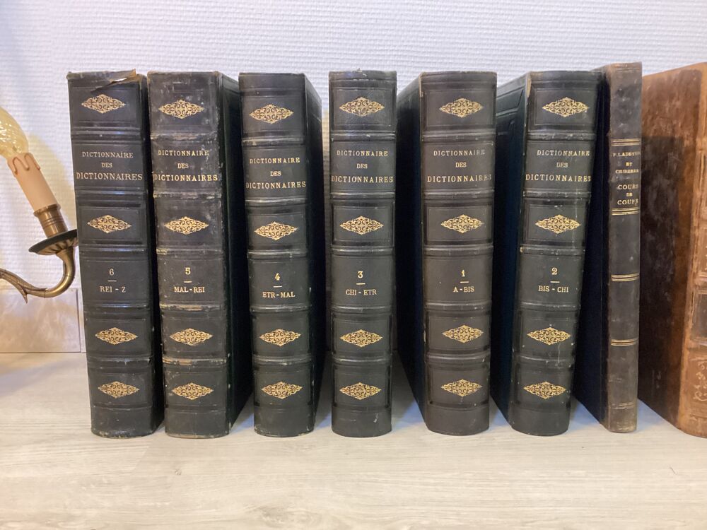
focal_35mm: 31
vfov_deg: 45.4
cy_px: 265
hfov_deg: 58.4
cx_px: 354
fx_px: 633
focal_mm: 3.3
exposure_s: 1/25
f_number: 2.4
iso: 500
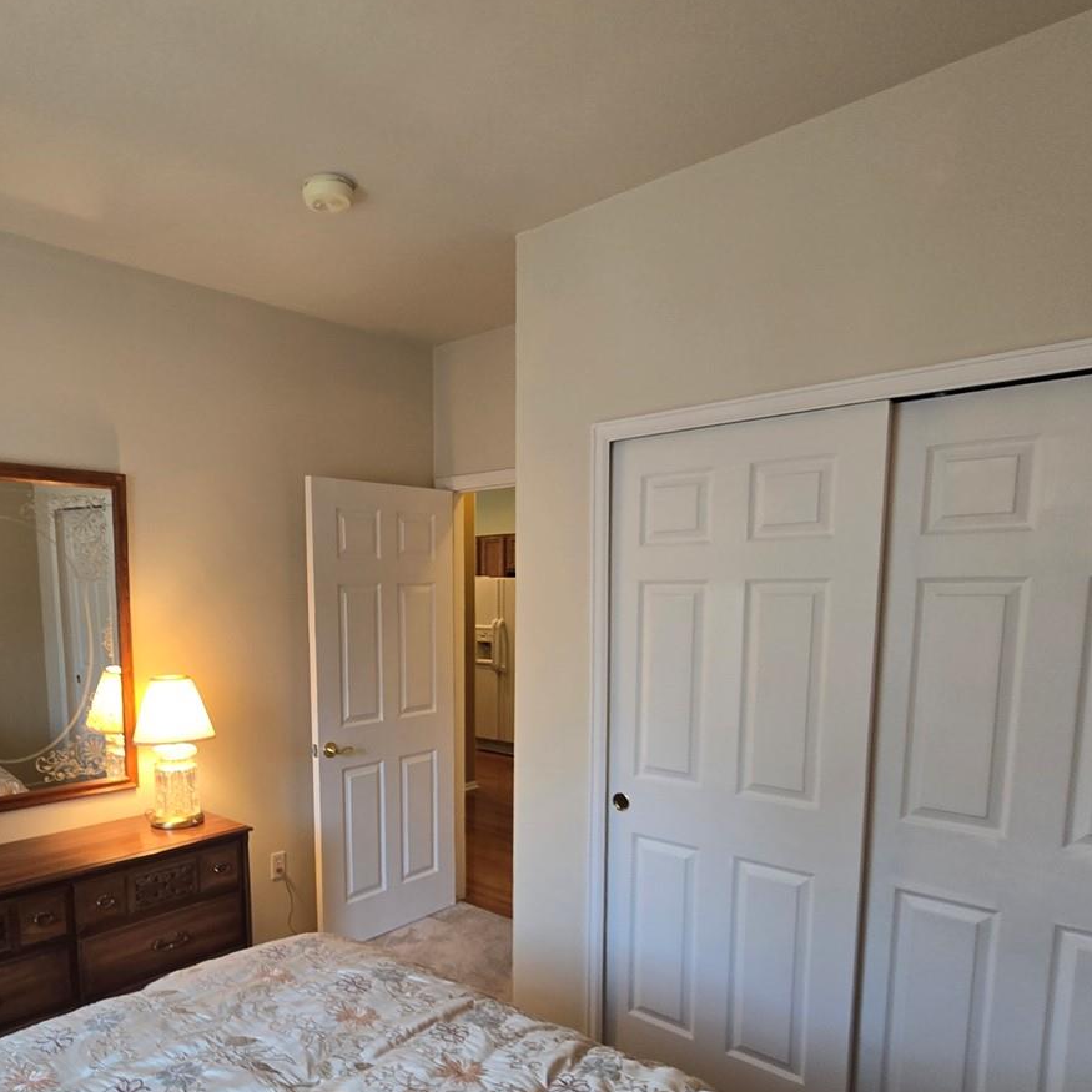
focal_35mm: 21
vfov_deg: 70.8
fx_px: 749
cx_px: 396
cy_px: 693
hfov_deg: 70.7
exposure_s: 1/60
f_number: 2.2
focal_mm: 2.2
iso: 100
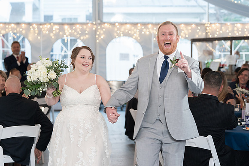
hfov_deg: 17.4
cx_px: 124
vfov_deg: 11.6
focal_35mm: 118
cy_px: 75
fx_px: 816
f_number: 4
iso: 2000
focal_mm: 96
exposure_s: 1/200
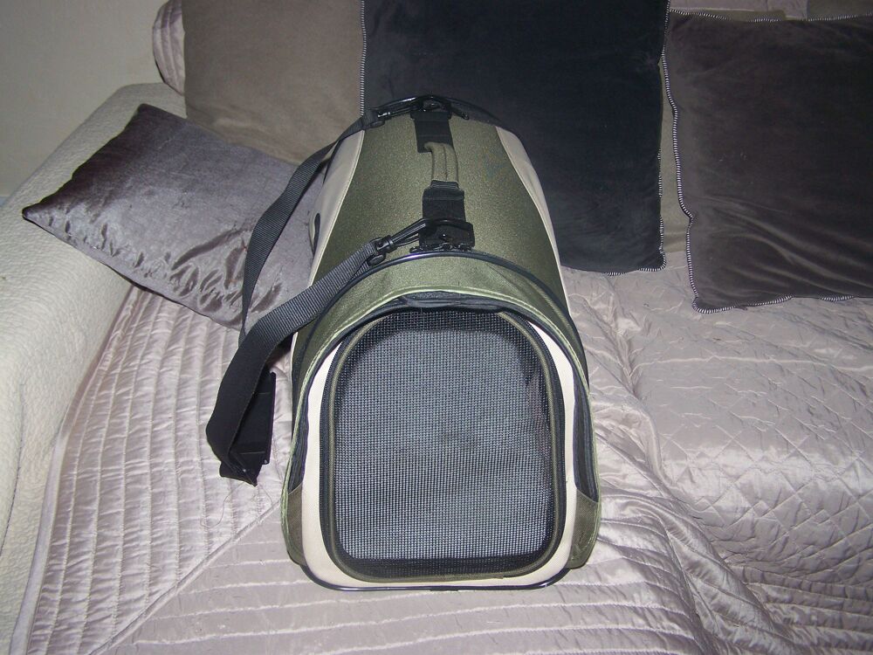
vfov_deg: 37.7
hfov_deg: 49.0
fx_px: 958
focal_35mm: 38
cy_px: 328
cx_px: 436
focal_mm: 6.3
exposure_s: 1/60
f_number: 2.8
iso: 80
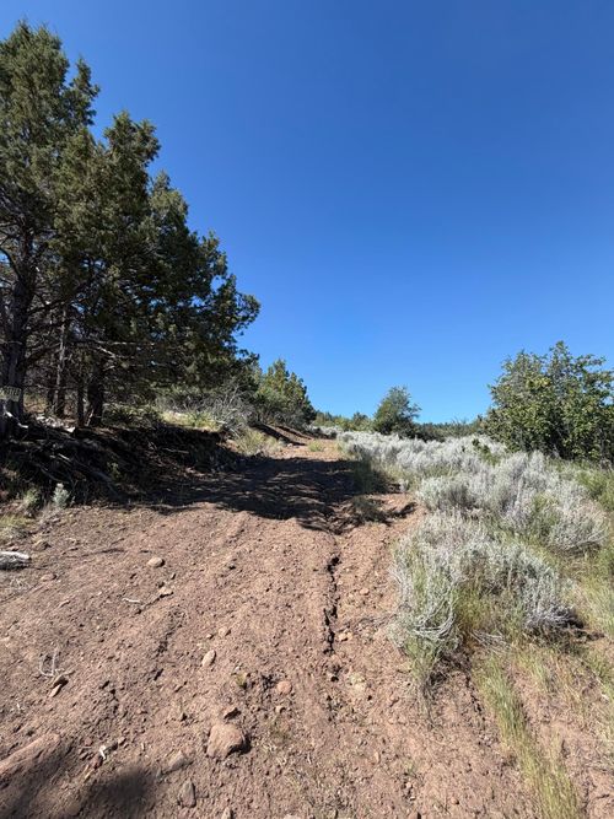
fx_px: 331
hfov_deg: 85.7
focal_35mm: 14
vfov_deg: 102.1
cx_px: 307
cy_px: 410
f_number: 2.2
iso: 40
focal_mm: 2.22
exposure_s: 1/770
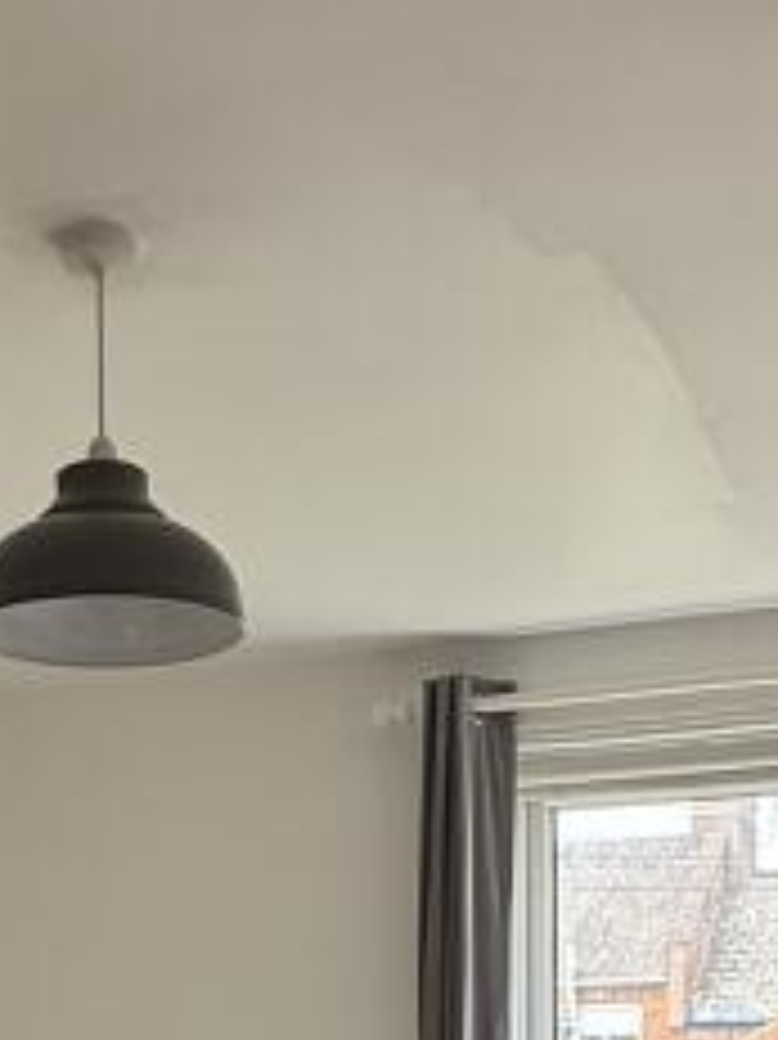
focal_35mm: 62
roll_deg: +1.7
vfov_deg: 27.3
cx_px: 265
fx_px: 1860
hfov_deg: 23.5
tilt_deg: -4.9
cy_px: 1265
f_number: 2.2
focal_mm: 2.22
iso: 64
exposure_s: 1/99
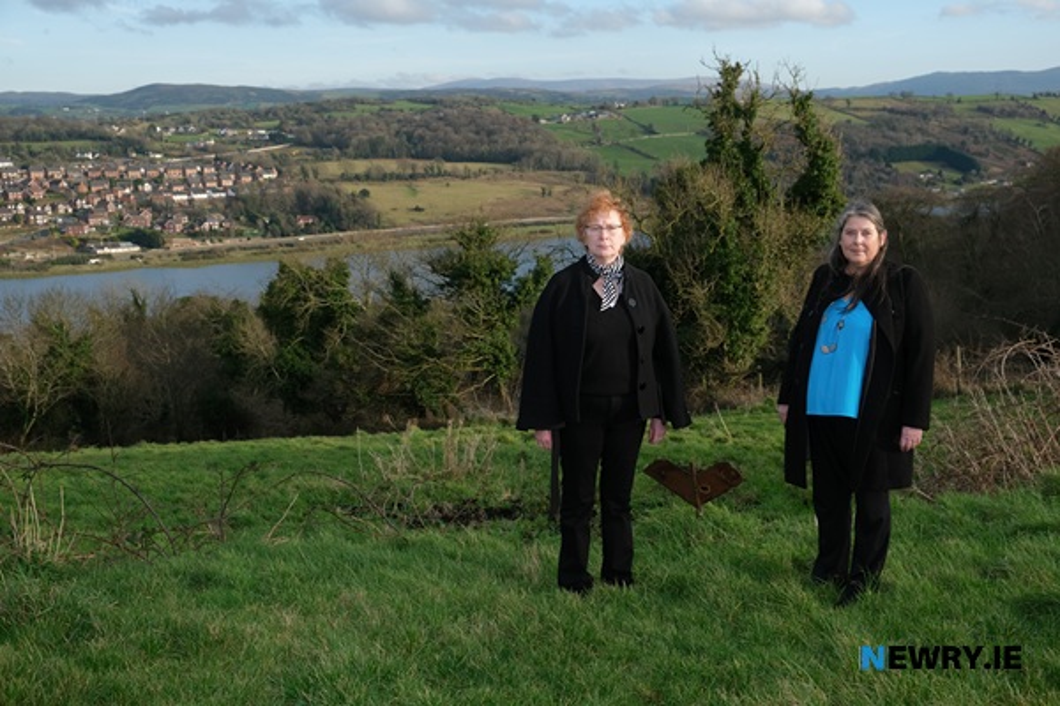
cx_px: 530
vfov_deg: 33.4
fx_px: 1178
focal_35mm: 40
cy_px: 353
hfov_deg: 48.5
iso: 400
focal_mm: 26.5
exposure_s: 1/480
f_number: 6.4
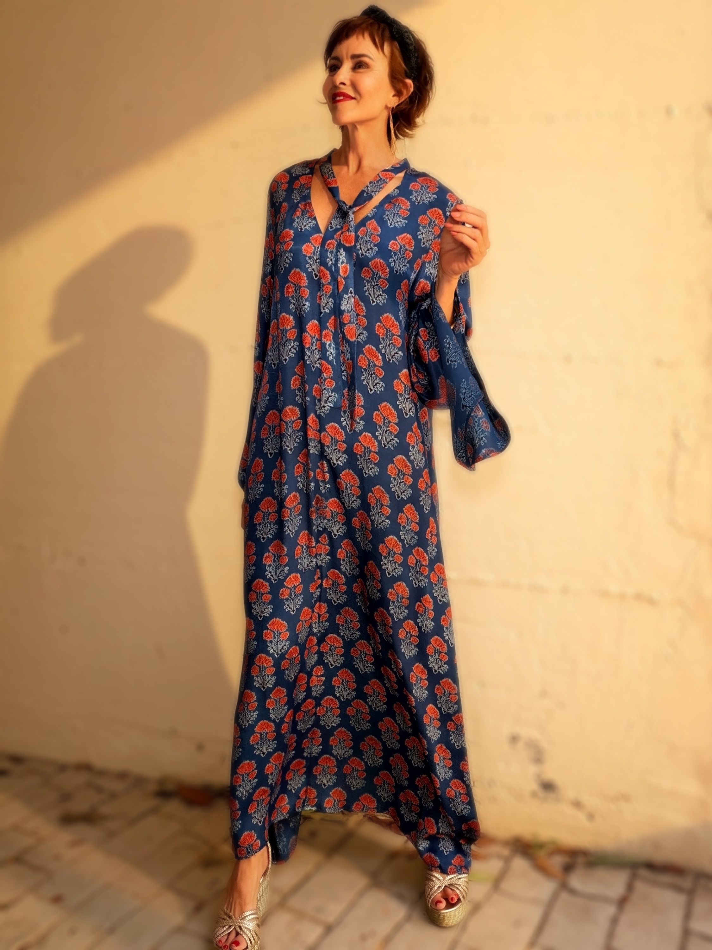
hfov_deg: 46.8
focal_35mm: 30
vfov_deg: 60.0
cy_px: 475
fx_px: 823
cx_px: 356
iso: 32
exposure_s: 1/433
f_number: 1.9
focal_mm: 2.71
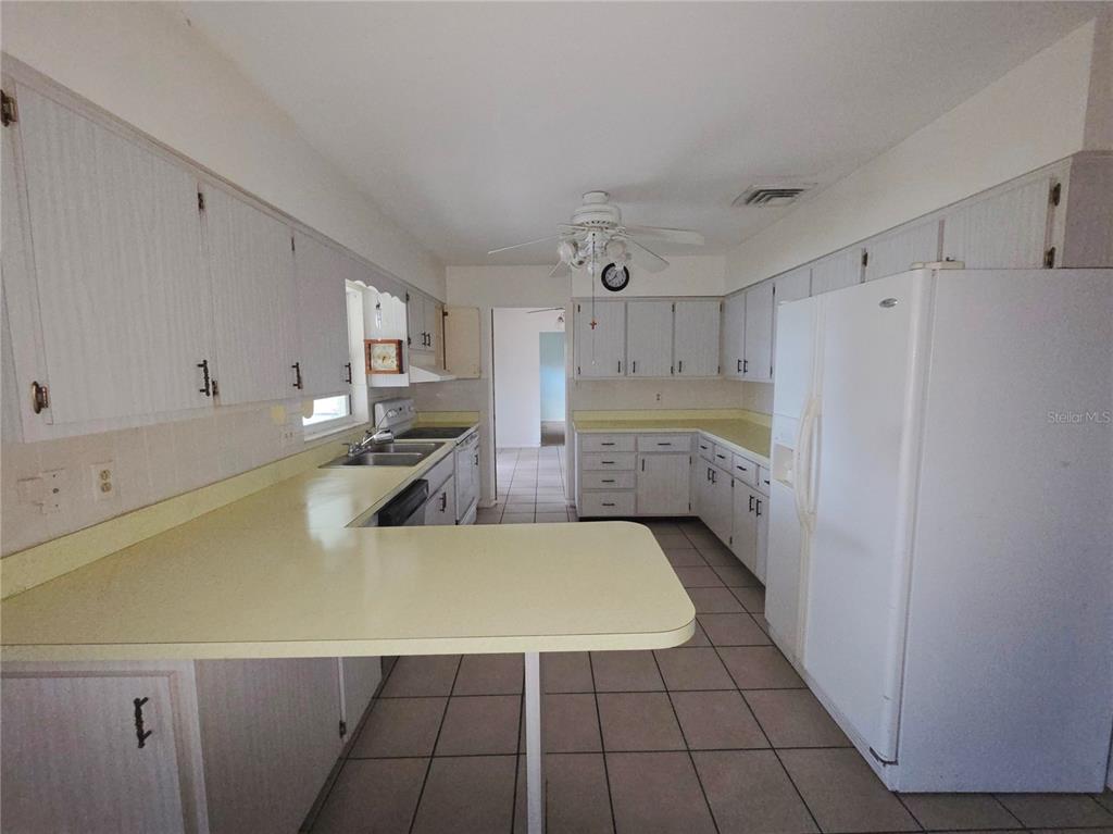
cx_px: 556
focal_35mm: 13
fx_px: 418
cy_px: 417
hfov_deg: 106.2
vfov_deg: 89.9
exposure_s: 1/40
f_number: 2.2
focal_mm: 2.2
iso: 320
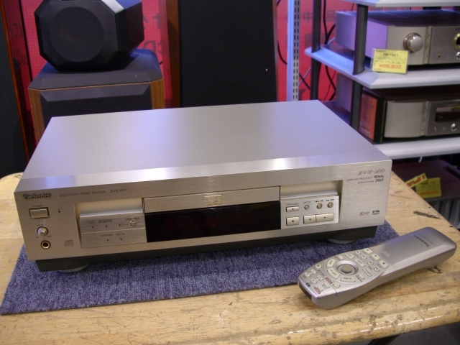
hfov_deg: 49.0
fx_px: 505
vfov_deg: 37.7
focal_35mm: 38
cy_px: 172
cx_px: 230
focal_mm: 7.9
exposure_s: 1/10
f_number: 2.8
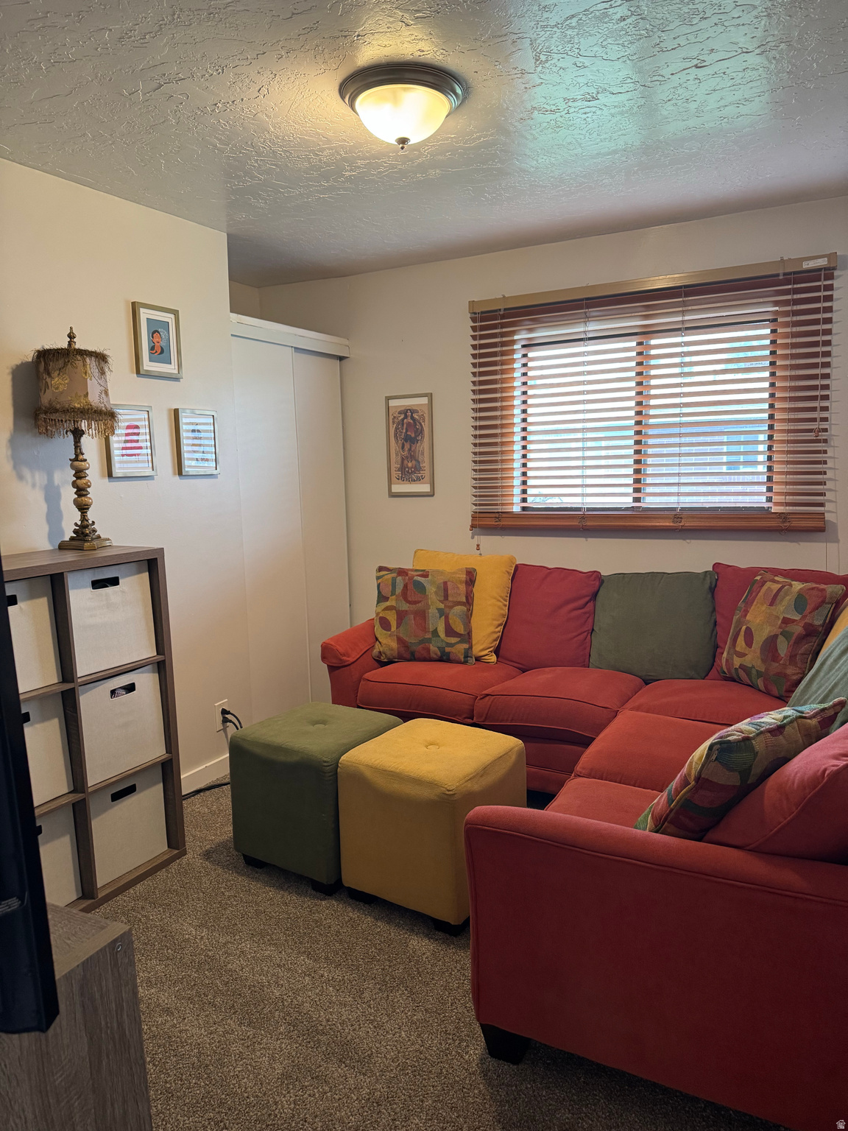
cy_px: 566
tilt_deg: -6.9
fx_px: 784
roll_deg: +2.2
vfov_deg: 71.6
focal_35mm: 24
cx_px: 424
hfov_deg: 56.8
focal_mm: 6.76
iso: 320
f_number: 1.78
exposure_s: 1/60
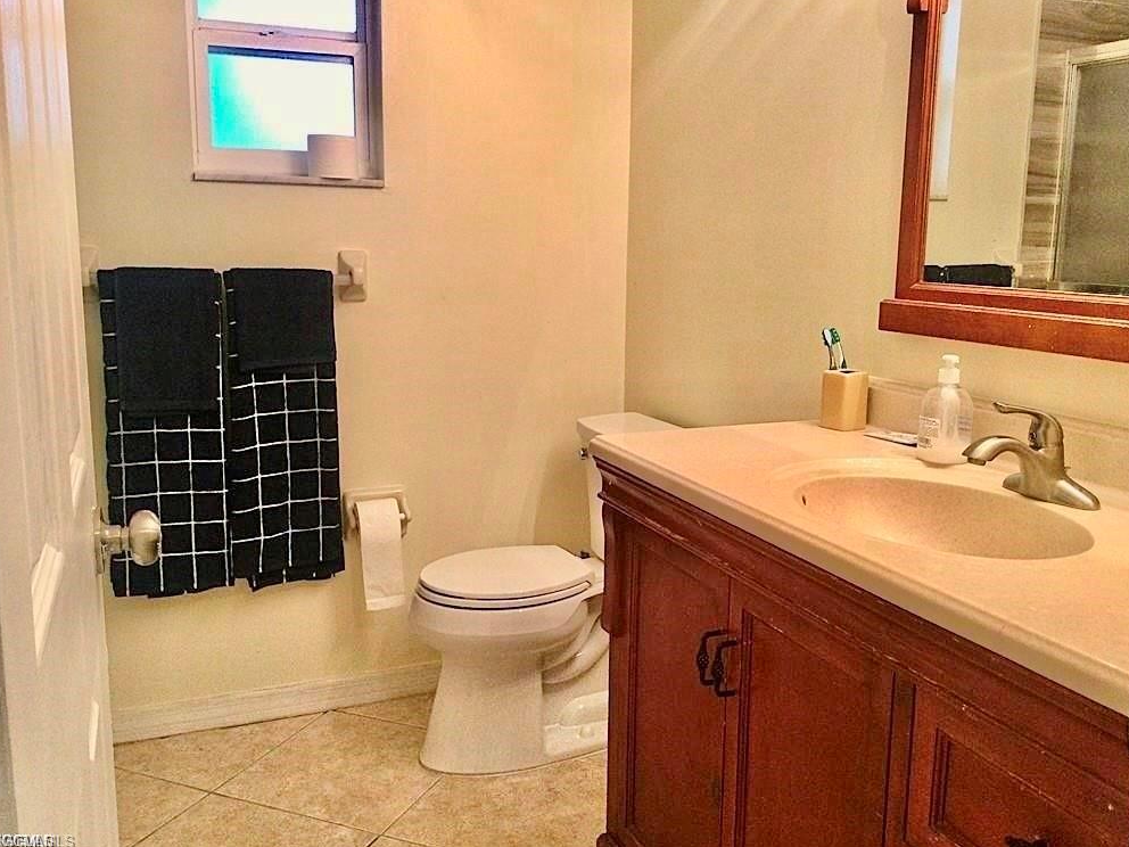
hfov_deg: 56.8
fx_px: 1044
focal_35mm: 32
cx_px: 572
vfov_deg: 44.2
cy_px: 414
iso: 80
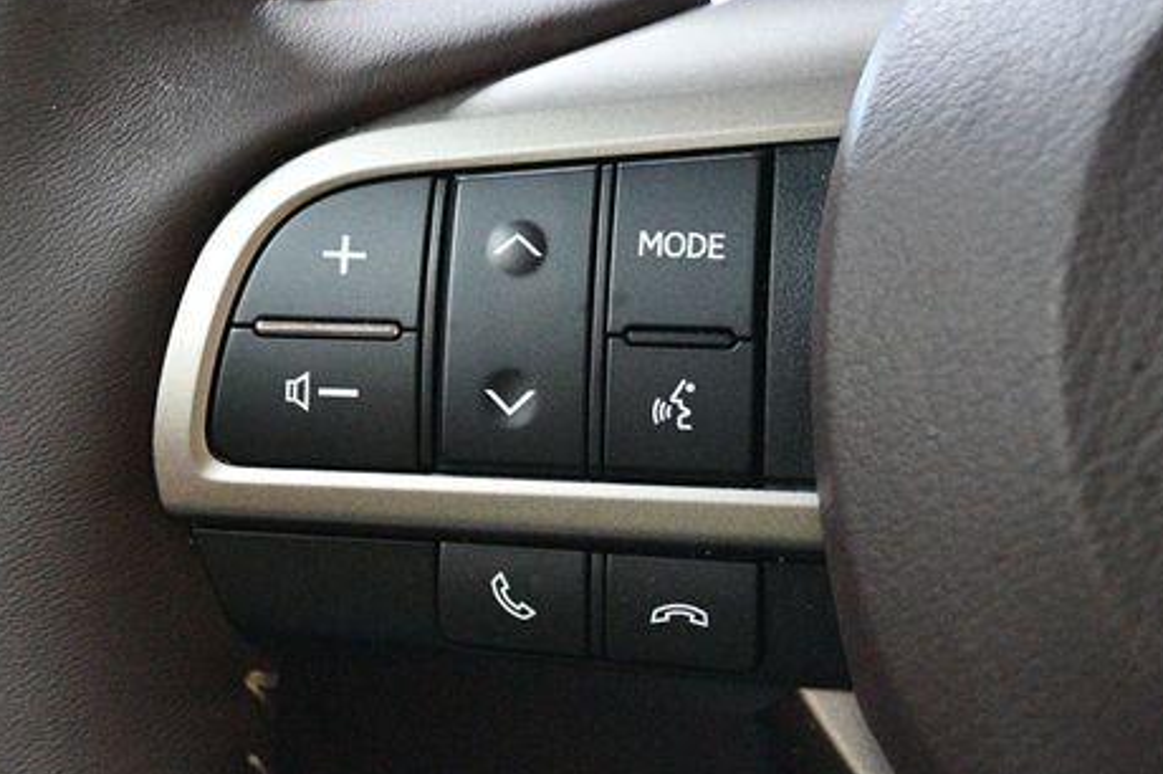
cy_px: 364
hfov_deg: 28.5
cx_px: 554
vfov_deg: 19.2
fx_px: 2292
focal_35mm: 71
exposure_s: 1/50
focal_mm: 34
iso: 12800
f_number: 5
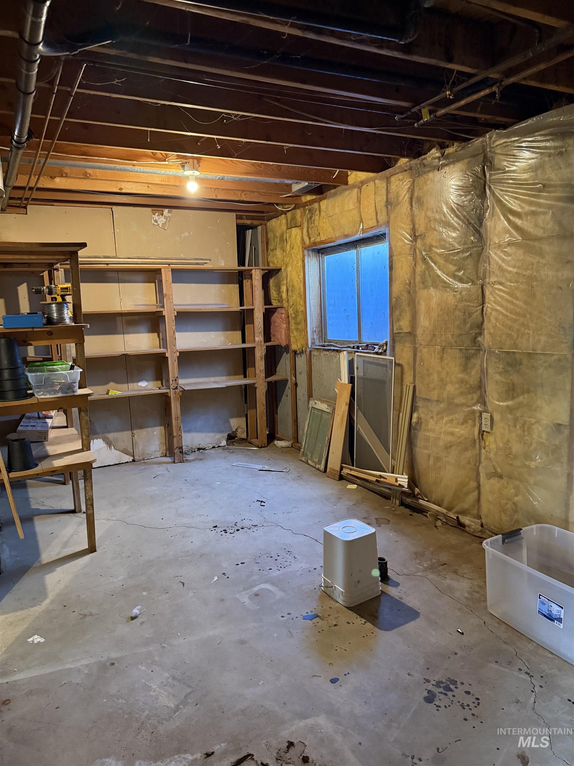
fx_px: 531
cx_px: 287
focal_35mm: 24
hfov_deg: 56.8
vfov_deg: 71.6
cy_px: 383
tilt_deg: -6.0
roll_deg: +1.8
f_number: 1.78
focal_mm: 6.76
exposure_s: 1/40
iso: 640
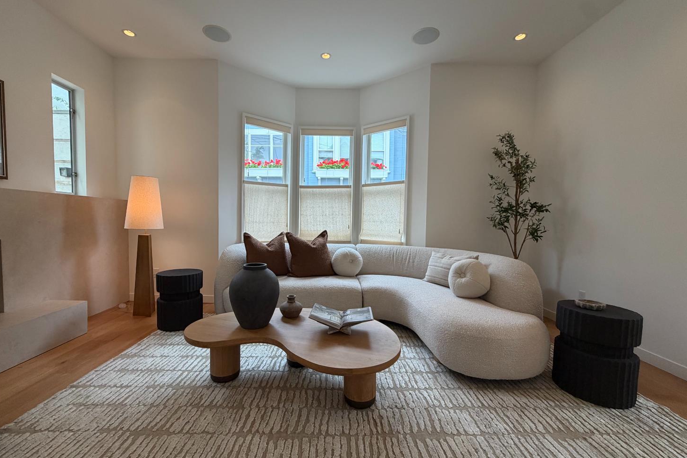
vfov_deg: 77.3
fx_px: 286
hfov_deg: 100.4
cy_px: 234
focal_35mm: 15
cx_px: 340
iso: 125
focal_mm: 2.22
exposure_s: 1/120
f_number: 2.2
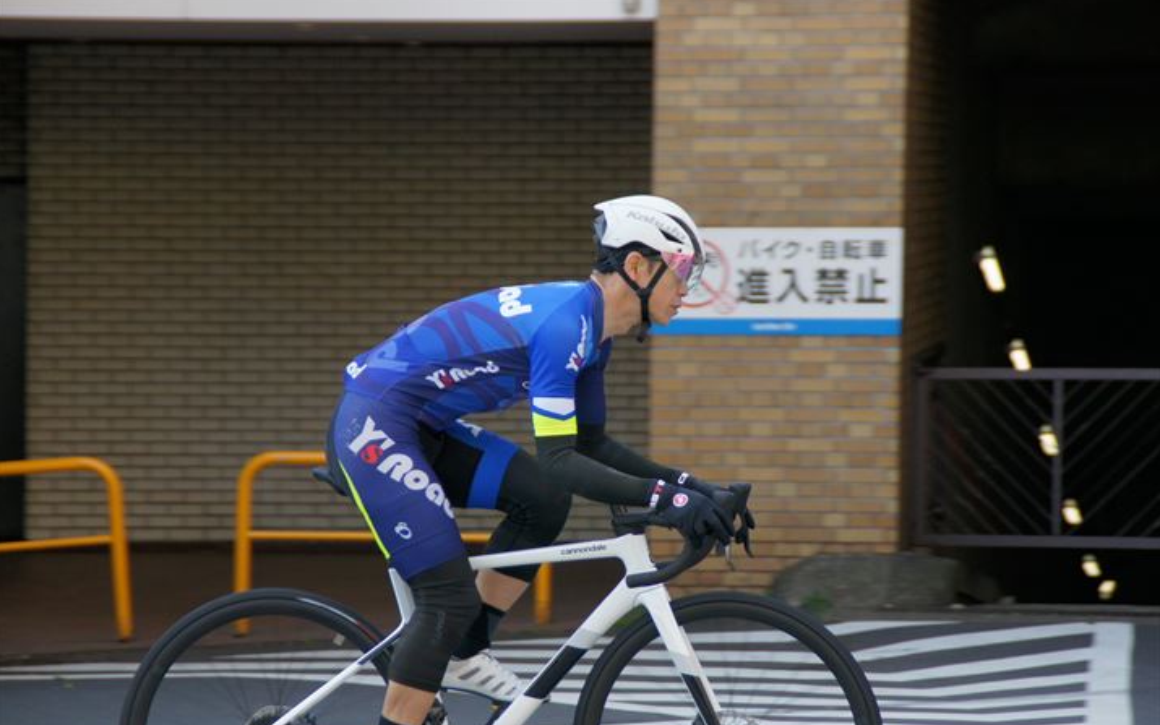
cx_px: 578
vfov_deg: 6.6
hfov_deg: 10.5
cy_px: 378
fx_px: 6323
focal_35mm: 200
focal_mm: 130
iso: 400
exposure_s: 1/400
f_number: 5.6
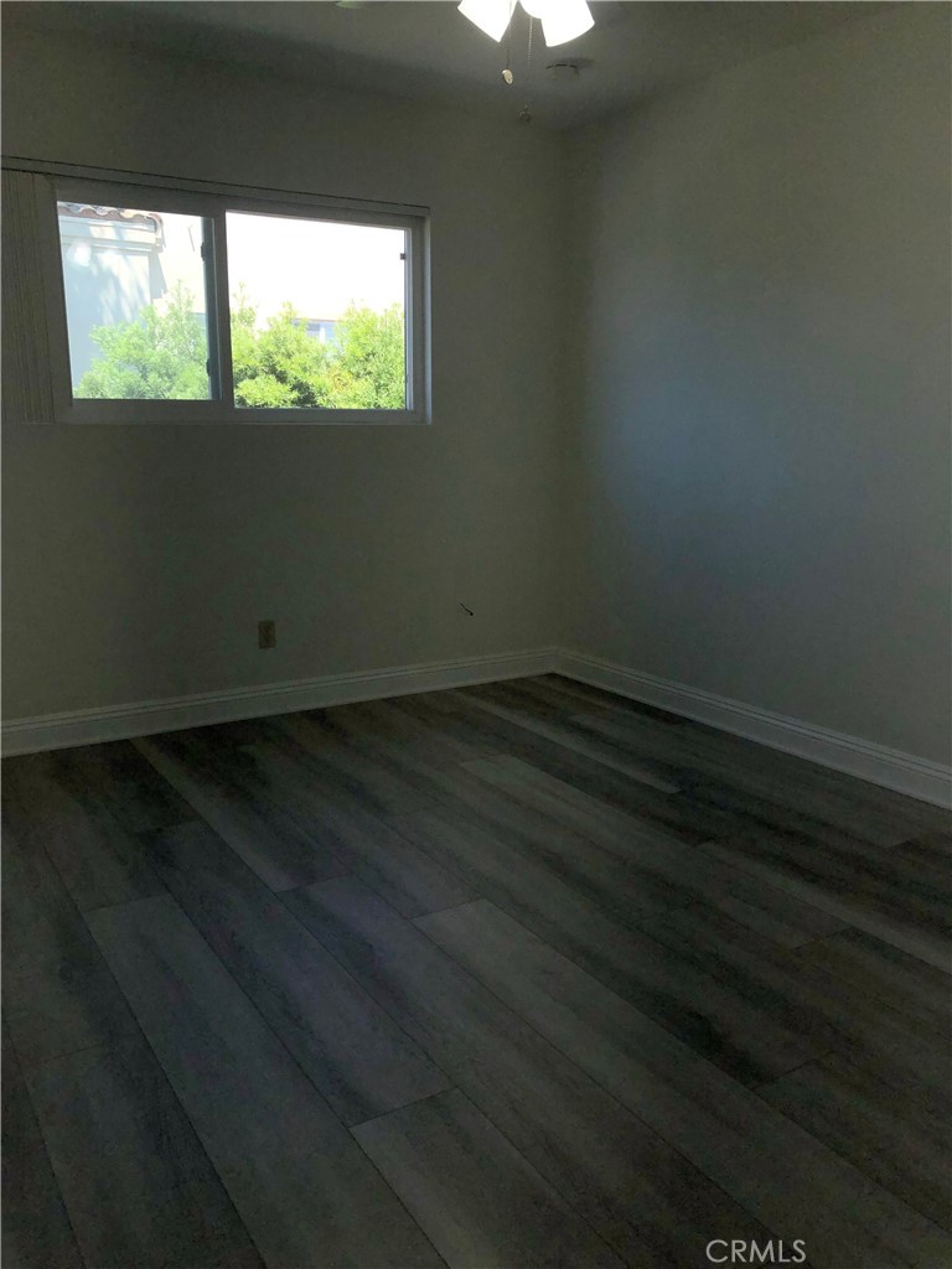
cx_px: 476
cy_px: 634
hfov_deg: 49.7
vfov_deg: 63.4
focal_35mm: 28
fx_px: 1027
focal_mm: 4
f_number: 1.8
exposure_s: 1/883
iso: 20
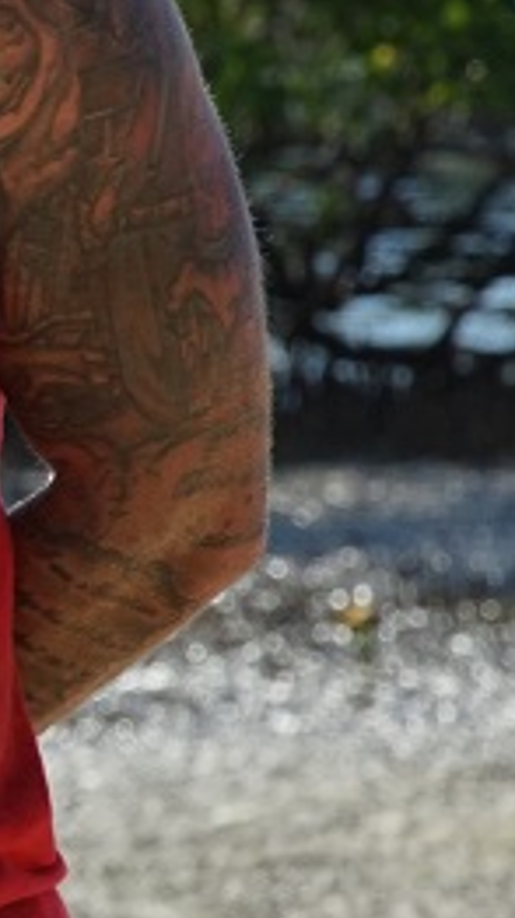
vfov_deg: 2.3
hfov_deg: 1.3
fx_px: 23327
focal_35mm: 959
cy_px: 329
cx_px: -1125
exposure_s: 1/500
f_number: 13
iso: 640
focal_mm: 200
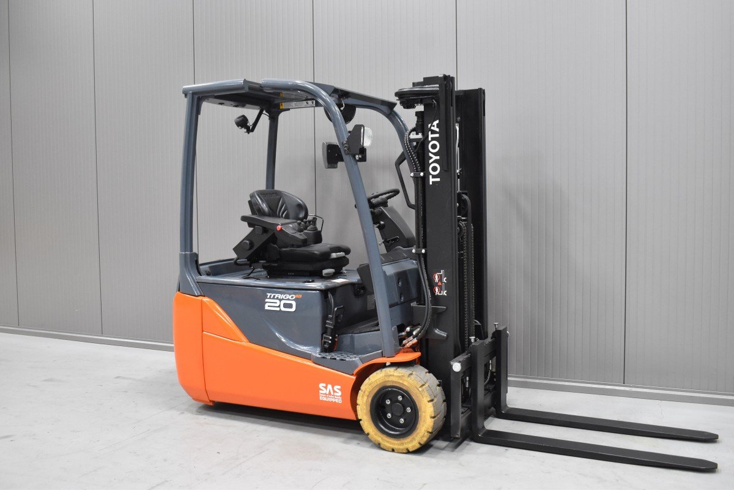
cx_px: 367
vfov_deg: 38.4
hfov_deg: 55.1
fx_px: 703
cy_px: 245
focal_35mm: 34
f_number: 5
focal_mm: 23
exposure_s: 1/30
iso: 1600
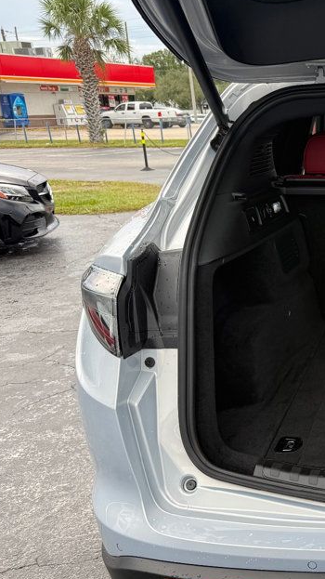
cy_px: 336
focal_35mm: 43
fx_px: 659
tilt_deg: -19.1
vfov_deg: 47.2
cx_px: 447
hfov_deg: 23.7
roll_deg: +0.0
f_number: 1.78
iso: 80
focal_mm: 6.76
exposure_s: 1/524
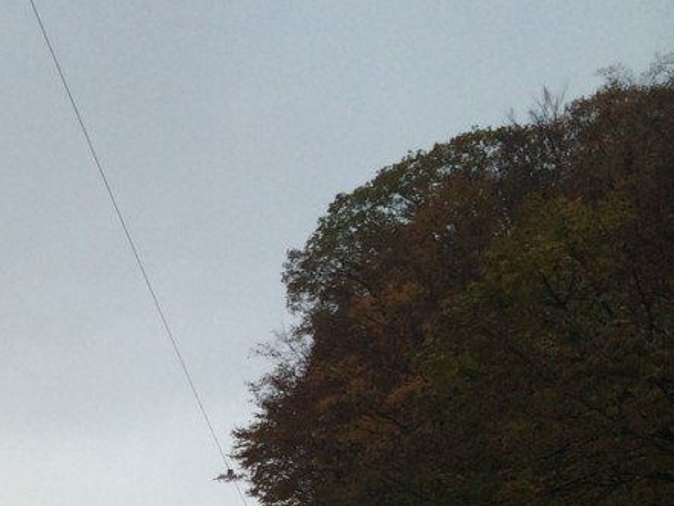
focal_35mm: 98
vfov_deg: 14.5
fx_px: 1909
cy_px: 637
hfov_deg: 17.4
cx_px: -417
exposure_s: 1/120
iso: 40
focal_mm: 4.12
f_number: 2.2
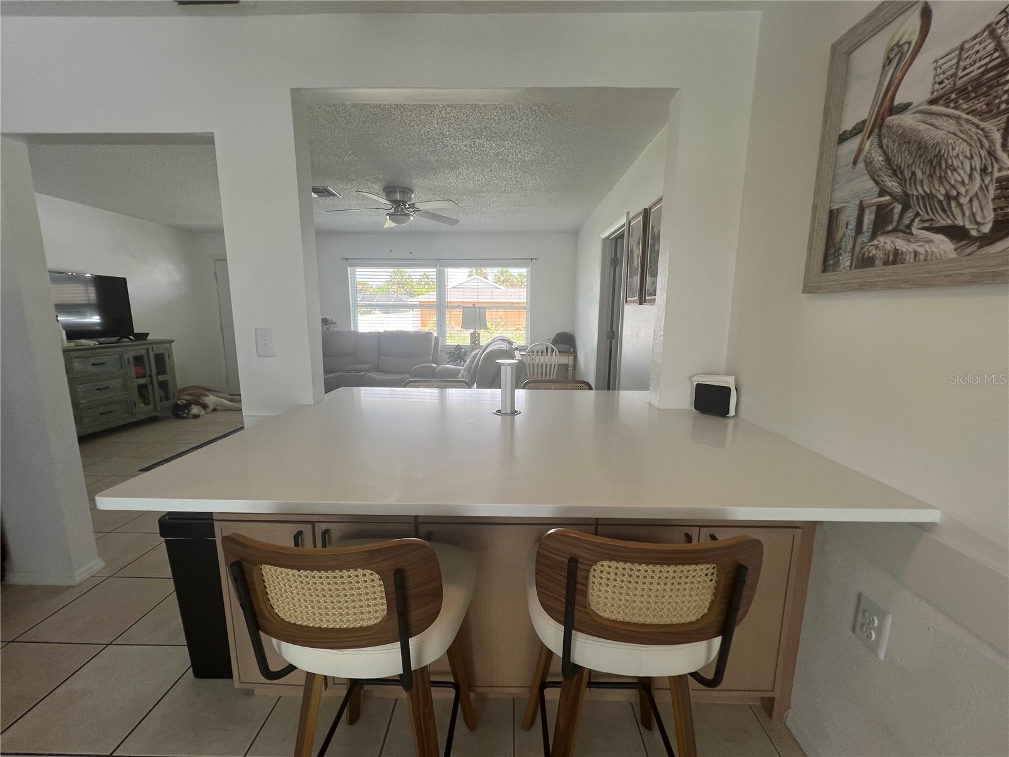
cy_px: 378
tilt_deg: -9.2
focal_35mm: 13
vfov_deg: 89.9
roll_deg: -0.6
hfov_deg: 106.2
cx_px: 504
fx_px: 379
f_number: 1.8
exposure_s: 1/120
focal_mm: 1.57
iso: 40
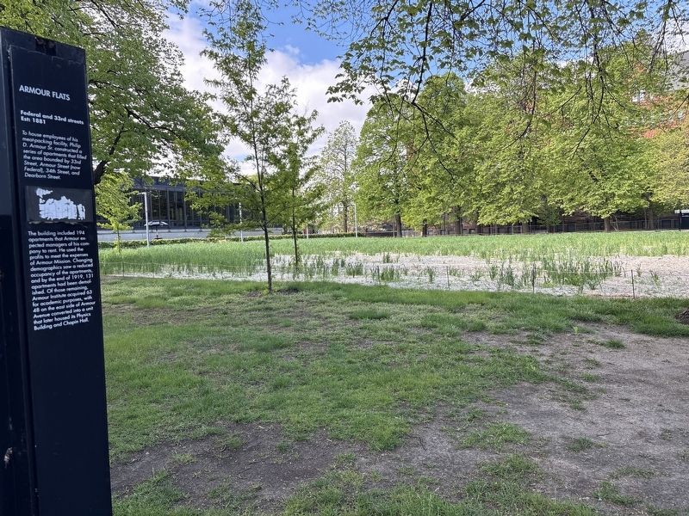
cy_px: 258
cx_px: 344
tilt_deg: -2.2
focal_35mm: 26
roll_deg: +2.3
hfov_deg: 67.3
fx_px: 518
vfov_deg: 53.1
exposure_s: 1/581
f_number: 1.6
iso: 64
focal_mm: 5.96
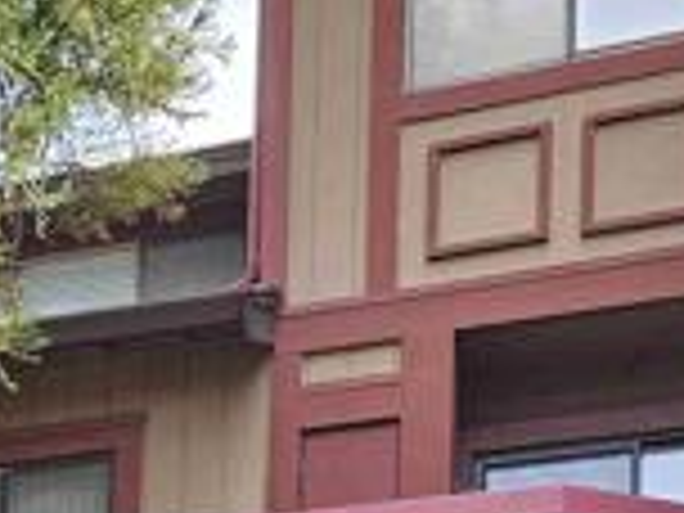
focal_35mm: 97
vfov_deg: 13.0
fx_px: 1917
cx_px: -266
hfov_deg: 18.5
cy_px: 1071
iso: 25
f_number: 1.8
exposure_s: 1/180
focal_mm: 5.4
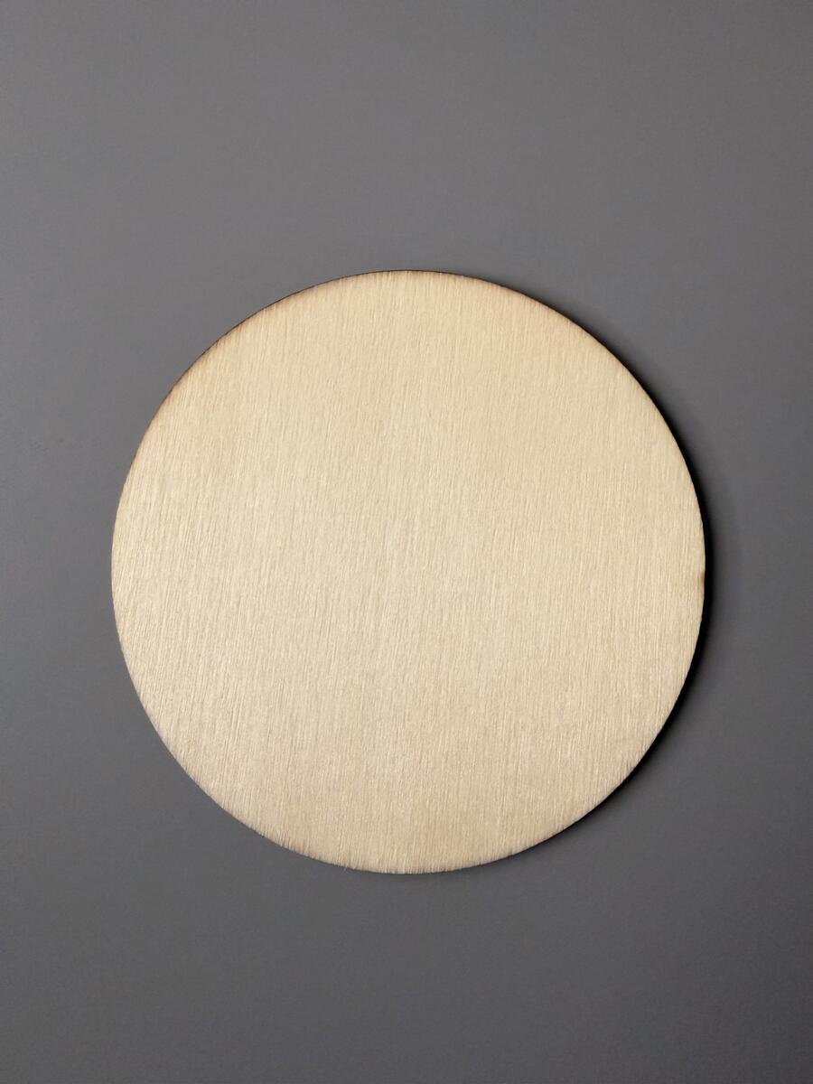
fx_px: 752
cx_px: 406
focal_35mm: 24
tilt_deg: -82.1
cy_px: 542
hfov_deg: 56.8
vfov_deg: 71.6
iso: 320
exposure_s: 1/86
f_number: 2.2
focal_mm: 2.22
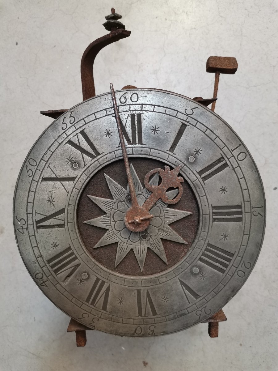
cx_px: 139
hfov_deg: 53.1
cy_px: 186
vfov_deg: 67.3
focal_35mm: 26
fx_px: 278
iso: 320
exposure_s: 1/50
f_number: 1.8
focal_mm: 4.75
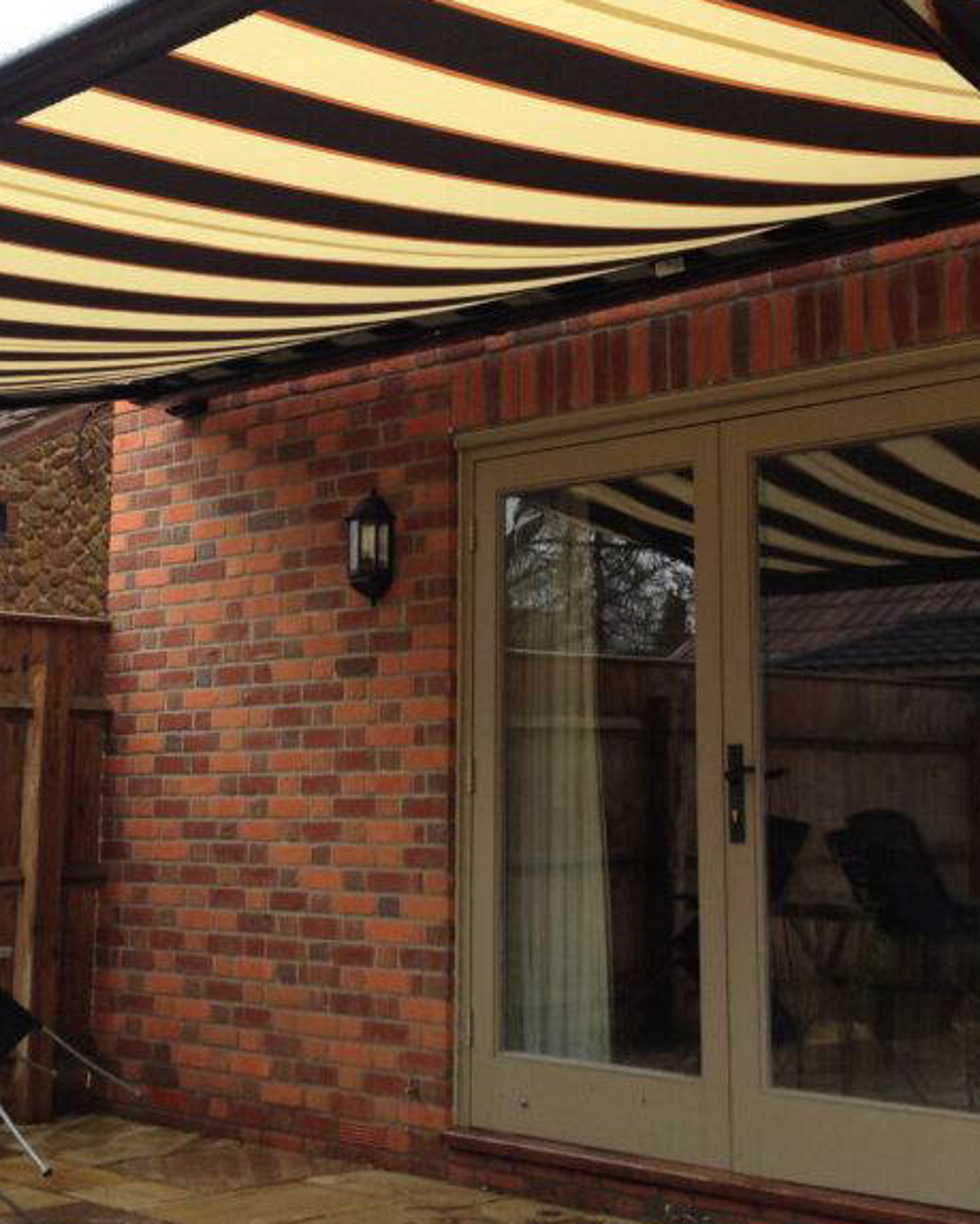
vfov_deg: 30.8
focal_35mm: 61
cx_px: 493
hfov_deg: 25.0
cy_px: 470
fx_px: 2210
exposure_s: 1/265
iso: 64
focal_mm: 4.28
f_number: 2.4
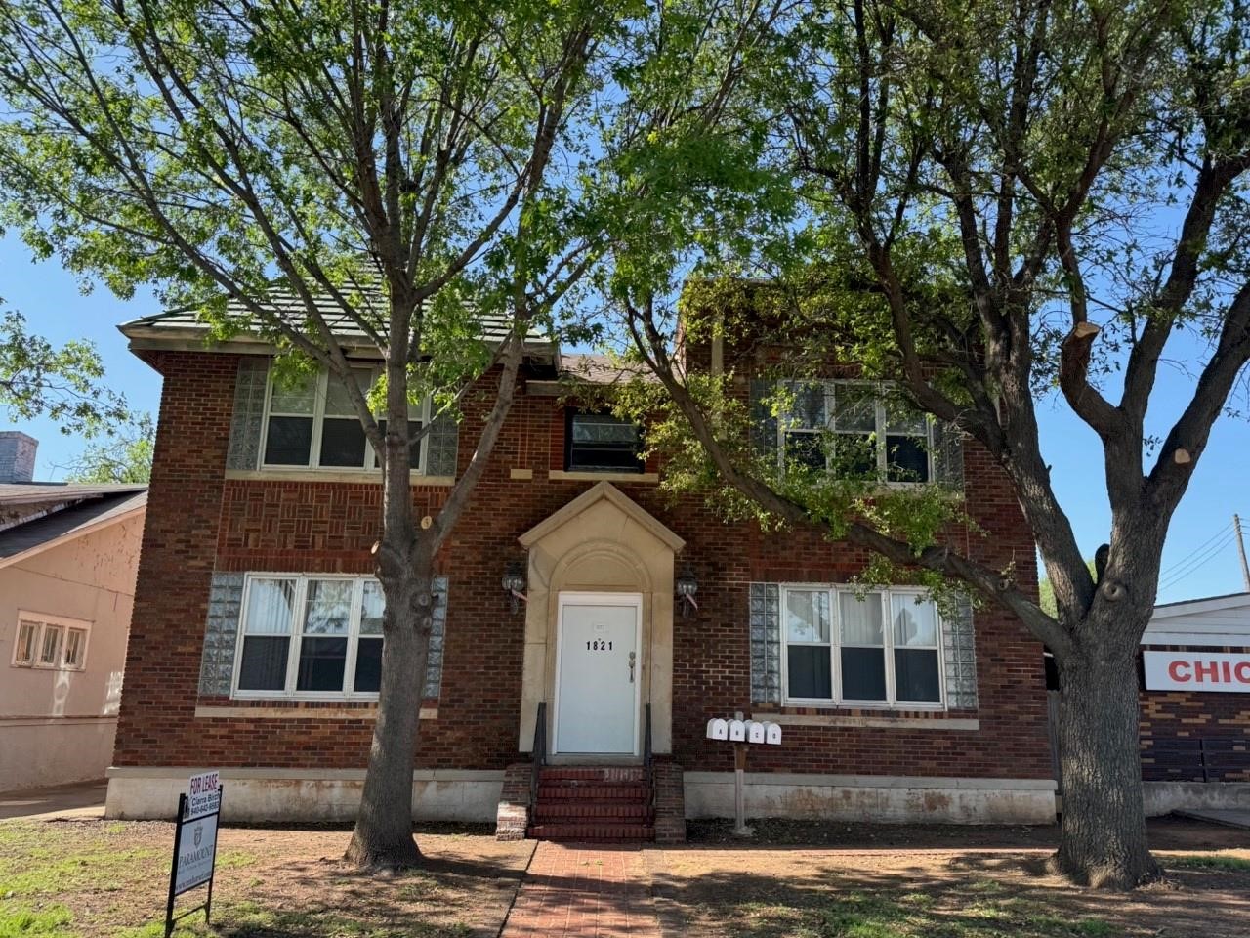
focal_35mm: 24
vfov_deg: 56.8
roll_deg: -0.7
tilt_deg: +12.0
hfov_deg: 71.6
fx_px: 867
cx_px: 625
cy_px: 469
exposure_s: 1/1131
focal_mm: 6.76
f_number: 1.78
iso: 80
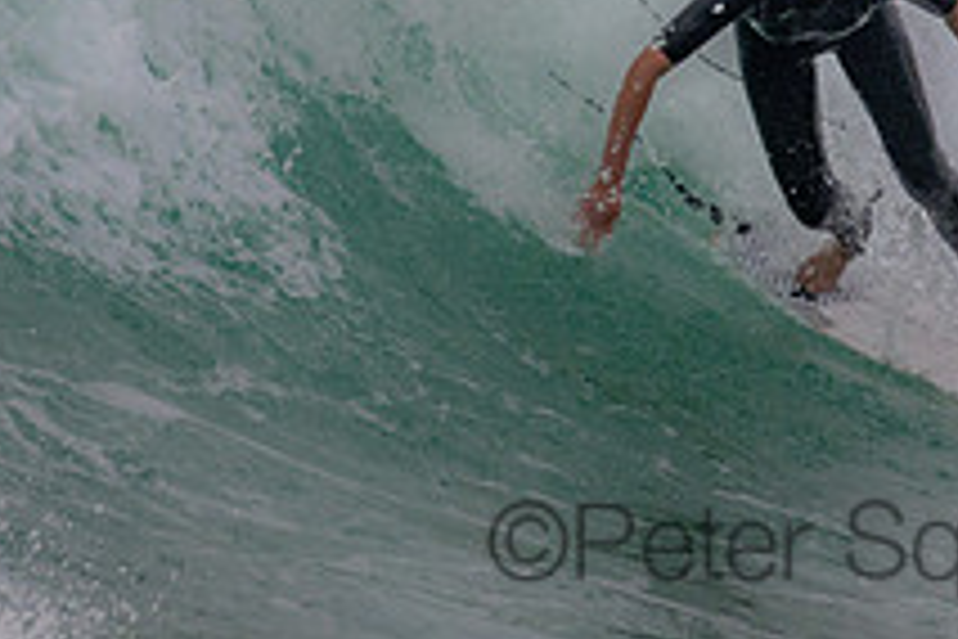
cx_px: 837
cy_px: -205
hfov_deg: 0.9
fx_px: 57954
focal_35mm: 2178
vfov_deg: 0.6
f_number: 11
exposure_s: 1/2000
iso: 1400
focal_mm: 800
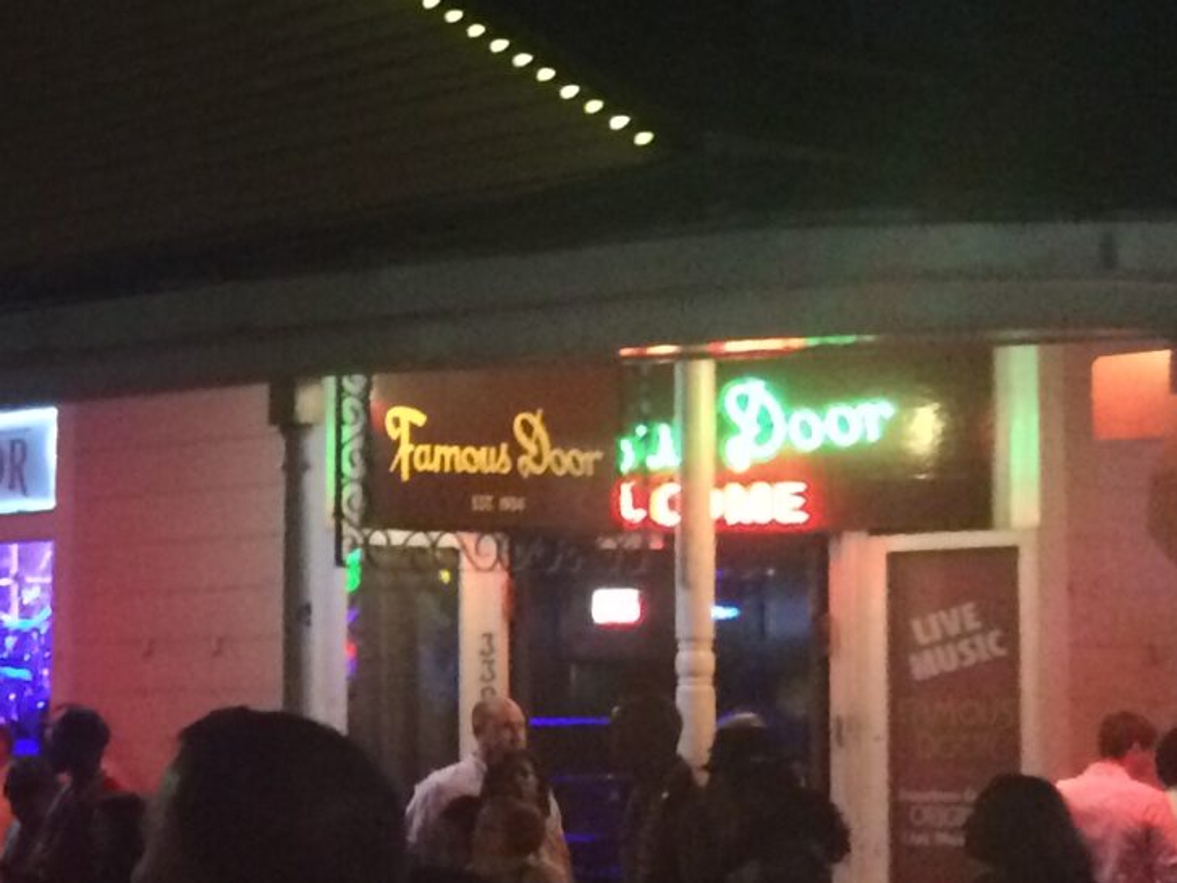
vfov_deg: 14.5
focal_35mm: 102
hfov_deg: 16.9
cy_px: 621
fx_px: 3468
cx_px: -724
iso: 320
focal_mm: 4.15
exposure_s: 1/15
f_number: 2.2
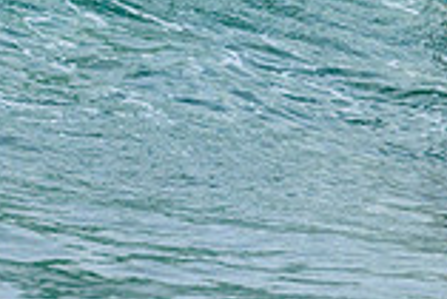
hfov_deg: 1.0
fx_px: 26608
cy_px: -118
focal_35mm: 2141
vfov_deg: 0.6
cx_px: 450
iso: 1250
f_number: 11
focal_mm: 580
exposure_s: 1/2500
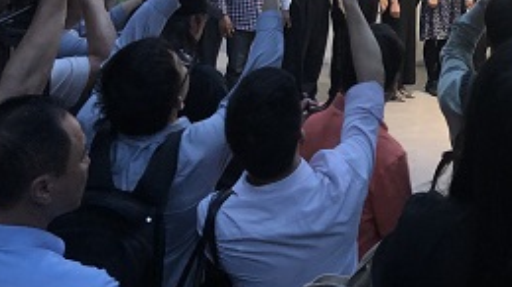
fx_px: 964
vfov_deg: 16.3
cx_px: 480
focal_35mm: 71
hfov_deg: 28.4
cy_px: -49
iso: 40
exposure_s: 1/20
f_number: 1.8
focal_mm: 3.99
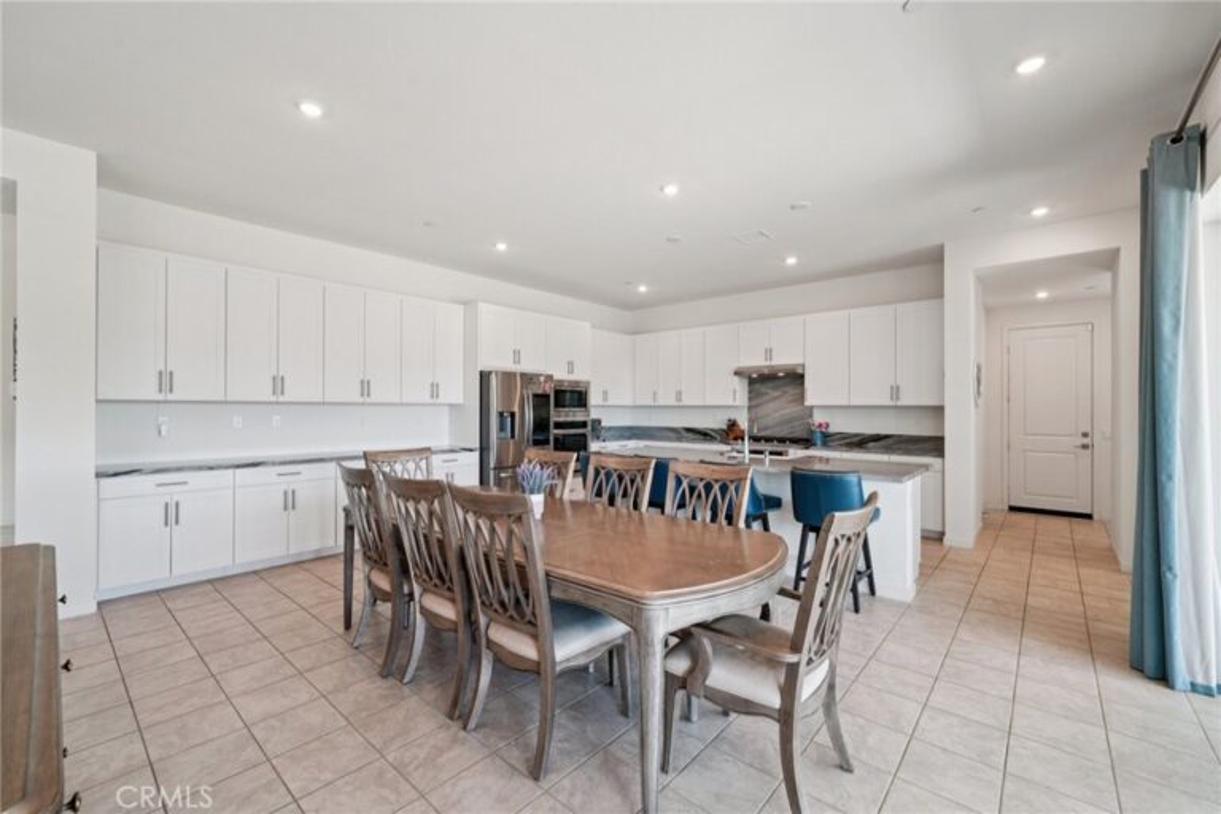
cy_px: 407
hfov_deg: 104.3
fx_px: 475
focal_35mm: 14
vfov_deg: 81.2
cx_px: 610
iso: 400
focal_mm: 14
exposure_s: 1/25
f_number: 8
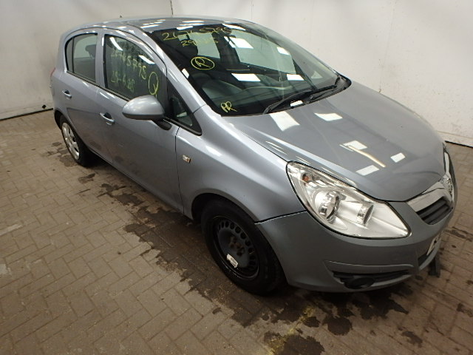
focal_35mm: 21
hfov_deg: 79.0
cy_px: 178
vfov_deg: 63.4
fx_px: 287
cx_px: 236
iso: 200
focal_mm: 3.7
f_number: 3.5
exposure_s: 1/60
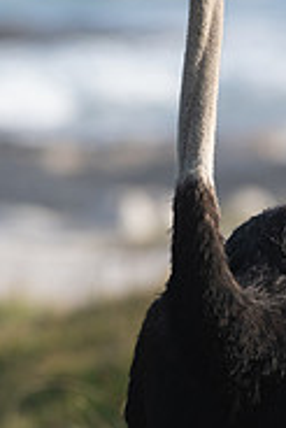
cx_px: 198
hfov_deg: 0.9
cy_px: 302
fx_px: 17412
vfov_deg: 1.4
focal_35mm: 1464
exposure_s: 1/1250
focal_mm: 600
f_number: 10
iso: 800
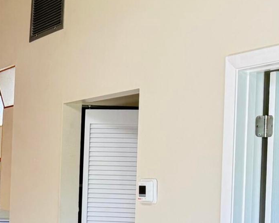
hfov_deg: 16.8
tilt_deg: -1.1
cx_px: -197
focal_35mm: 98
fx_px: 810
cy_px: 189
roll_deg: -1.9
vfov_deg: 15.6
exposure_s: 1/124
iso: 200
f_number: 1.78
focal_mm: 6.76
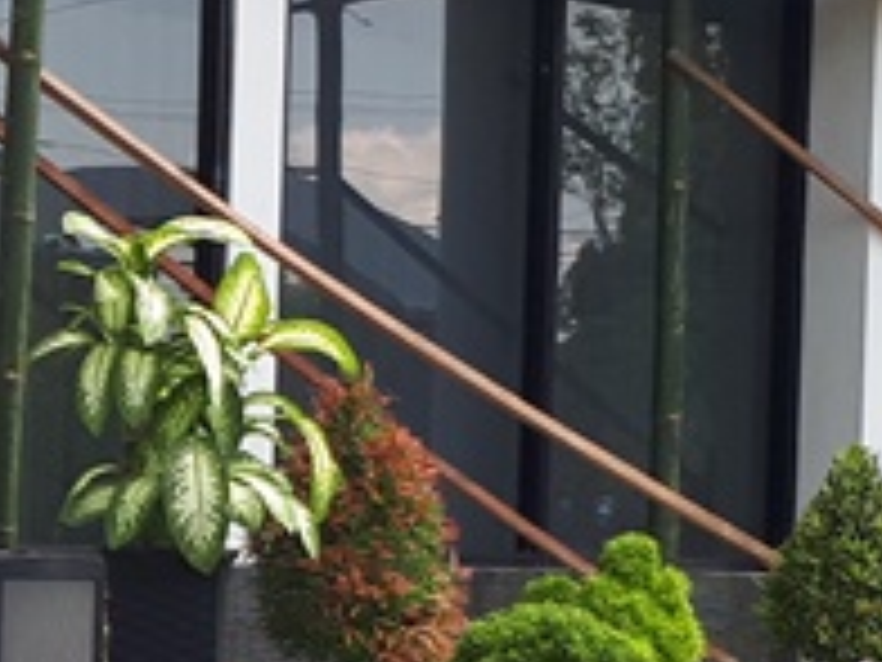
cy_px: 549
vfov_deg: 16.6
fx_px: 2242
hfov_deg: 21.1
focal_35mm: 88
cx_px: -94
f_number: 1.9
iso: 40
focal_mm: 3.6
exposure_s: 1/154
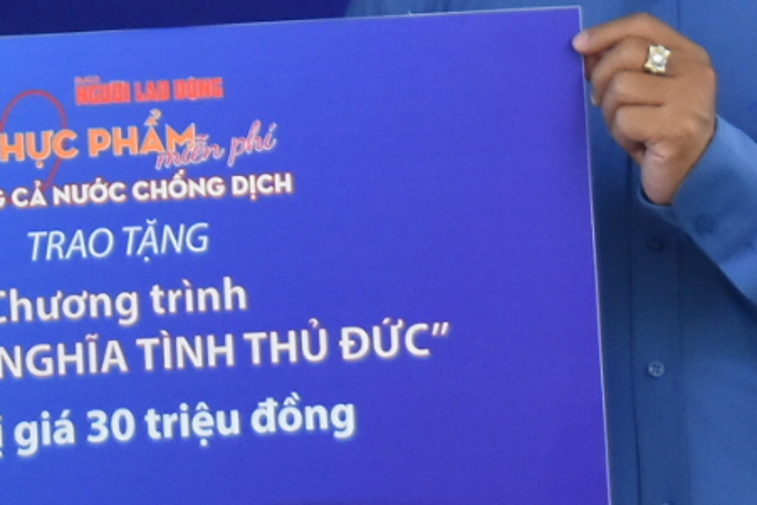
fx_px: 4080
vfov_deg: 7.0
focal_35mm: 194
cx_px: 74
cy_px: -205
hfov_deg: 10.5
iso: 2000
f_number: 4.2
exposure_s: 1/125
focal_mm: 36
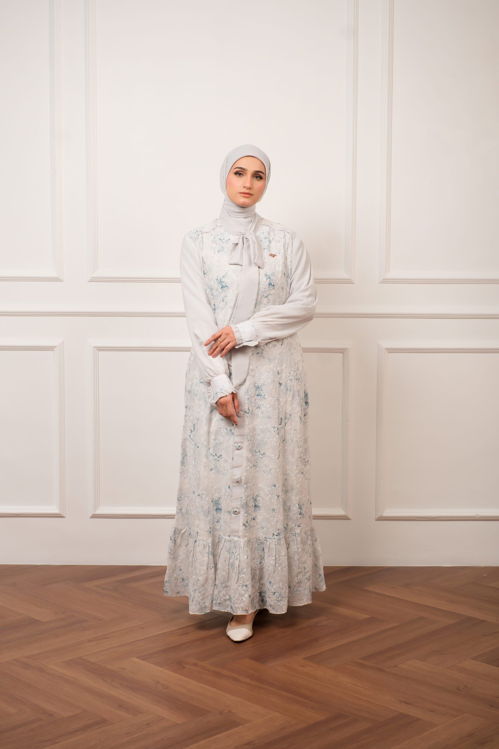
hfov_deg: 25.5
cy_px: 374
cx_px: 250
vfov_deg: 37.5
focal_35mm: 53
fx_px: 1102
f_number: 8
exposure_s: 1/200
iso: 250
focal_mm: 35
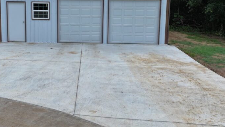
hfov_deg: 50.9
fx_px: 233
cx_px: 80
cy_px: 24
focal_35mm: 39
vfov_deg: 29.7
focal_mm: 12.29
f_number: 2.8
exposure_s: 1/640
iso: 110
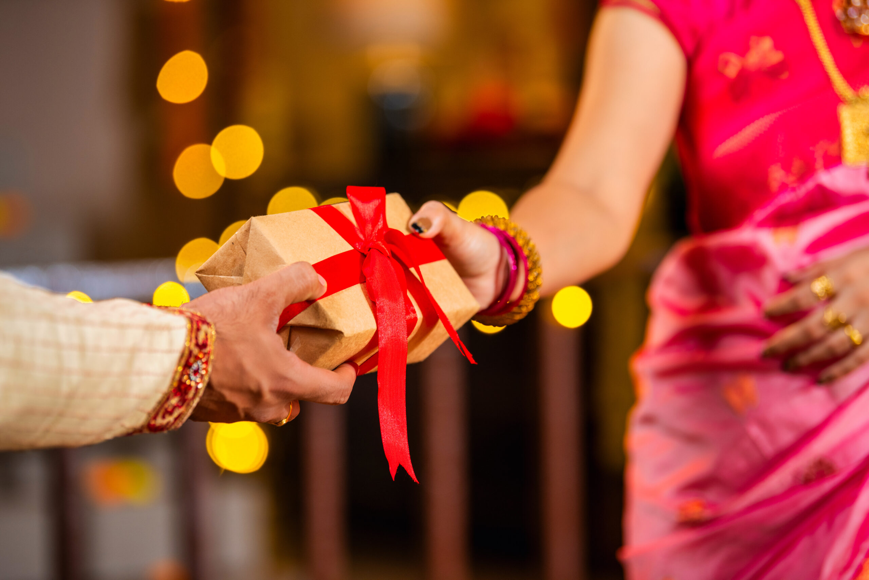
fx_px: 3621
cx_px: 434
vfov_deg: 9.1
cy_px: 290
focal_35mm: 150
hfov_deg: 13.7
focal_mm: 150
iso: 400
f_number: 2.8
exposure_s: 1/80
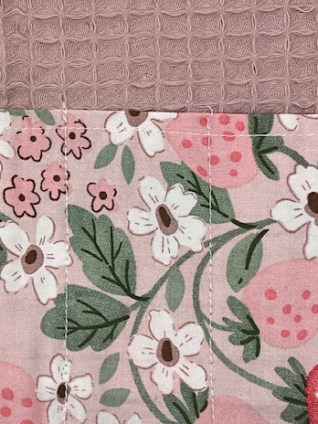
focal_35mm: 80
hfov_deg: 18.3
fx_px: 980
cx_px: 80
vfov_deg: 24.4
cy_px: 189
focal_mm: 3
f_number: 1.8
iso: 25
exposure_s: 1/261
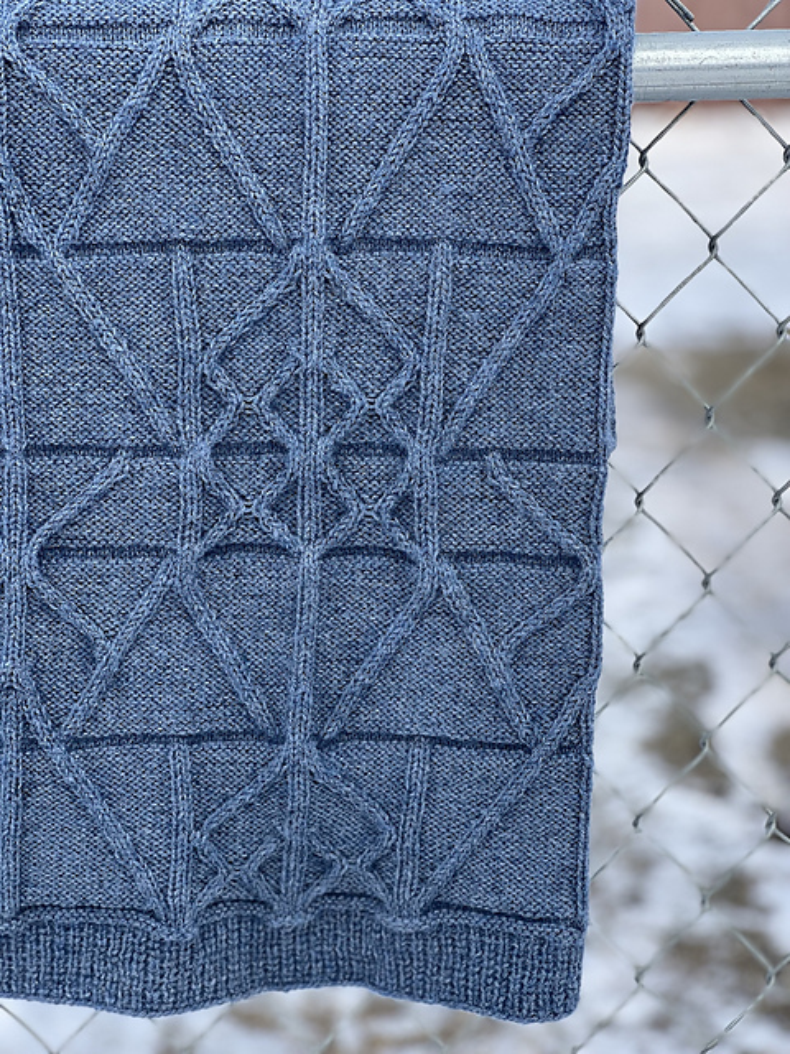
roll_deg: +0.9
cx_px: 395
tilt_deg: -14.0
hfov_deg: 19.1
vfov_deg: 25.3
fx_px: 2343
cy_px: 527
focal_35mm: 77
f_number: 2.8
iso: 25
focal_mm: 9
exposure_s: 1/121
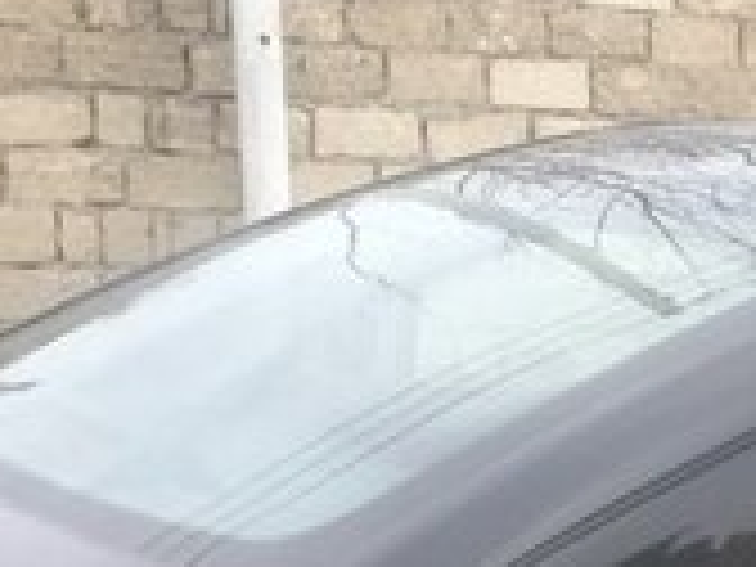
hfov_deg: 16.1
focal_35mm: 114
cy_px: 929
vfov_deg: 12.2
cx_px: 1053
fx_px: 2490
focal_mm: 4.15
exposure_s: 1/348
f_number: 2.2
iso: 25
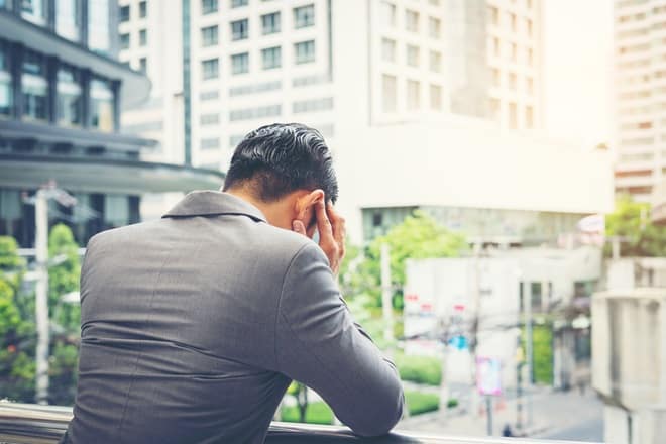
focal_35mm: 50
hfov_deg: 39.6
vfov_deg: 27.0
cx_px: 333
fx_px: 925
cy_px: 222
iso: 100
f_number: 4
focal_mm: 50
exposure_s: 1/125
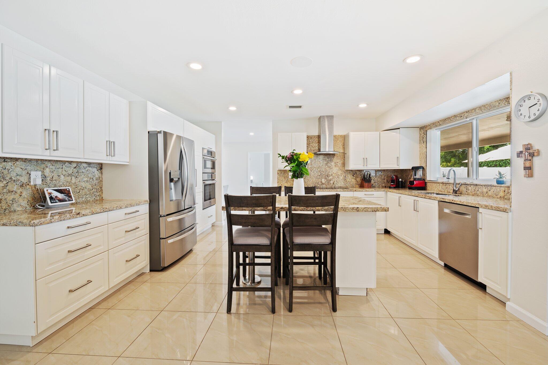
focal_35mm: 14
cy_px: 182
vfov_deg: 81.1
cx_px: 274
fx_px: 213
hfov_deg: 104.3
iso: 200
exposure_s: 1/1.67
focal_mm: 14
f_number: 8
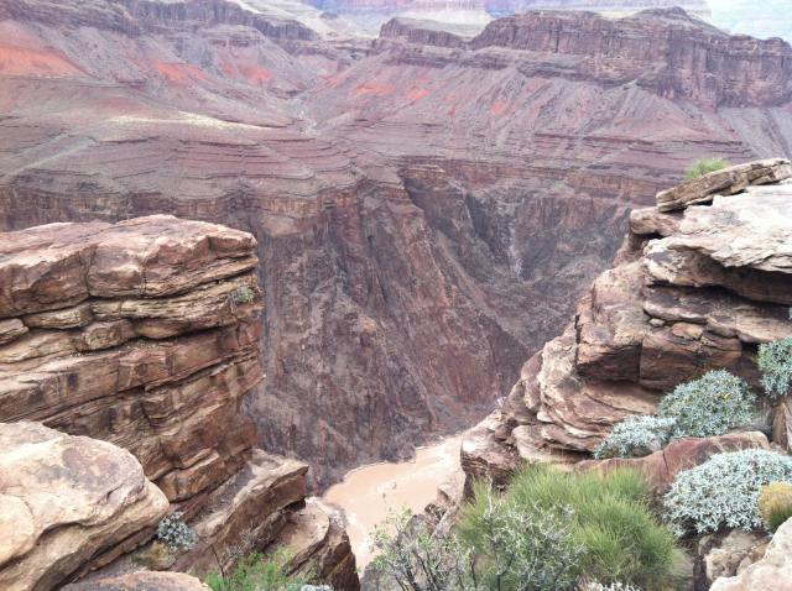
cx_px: 396
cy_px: 296
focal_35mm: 35
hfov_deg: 52.7
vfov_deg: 40.6
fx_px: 800
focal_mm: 3.85
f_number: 2.8
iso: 80
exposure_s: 1/357
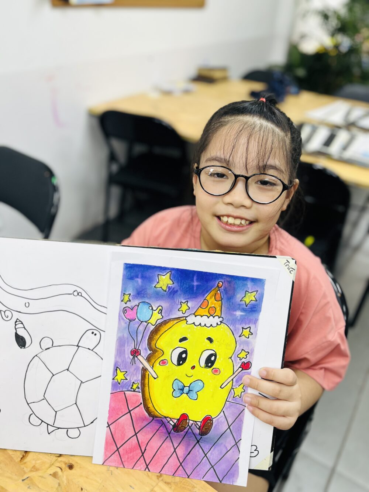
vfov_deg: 67.3
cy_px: 246
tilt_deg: -35.1
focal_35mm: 26
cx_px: 184
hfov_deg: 53.1
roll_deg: -3.4
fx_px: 369
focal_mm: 5.1
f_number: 1.6
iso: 50
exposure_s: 1/100
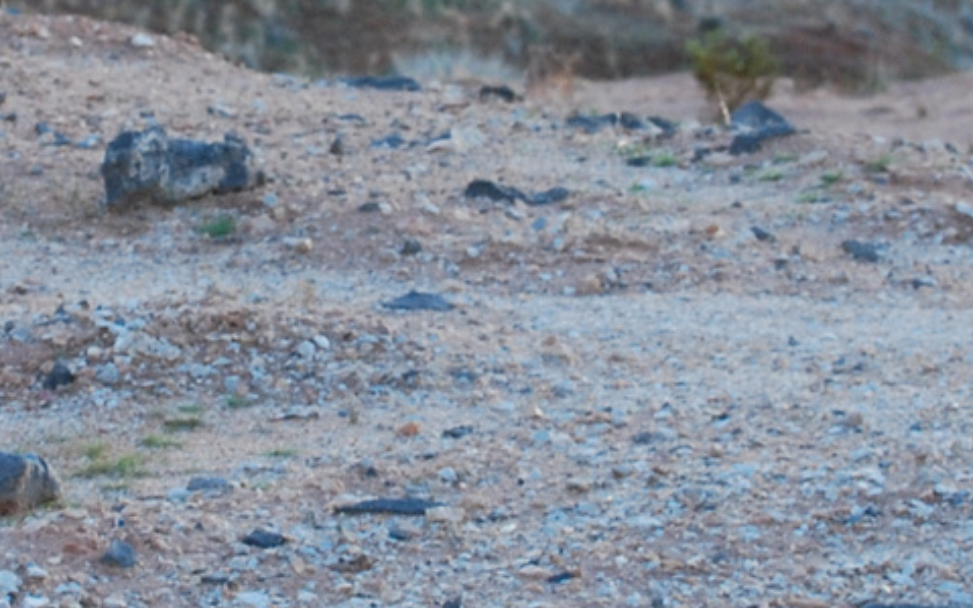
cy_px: 133
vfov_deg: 5.7
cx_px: 213
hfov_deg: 9.1
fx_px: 6075
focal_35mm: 229
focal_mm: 35
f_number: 5.6
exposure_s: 1/125
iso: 400
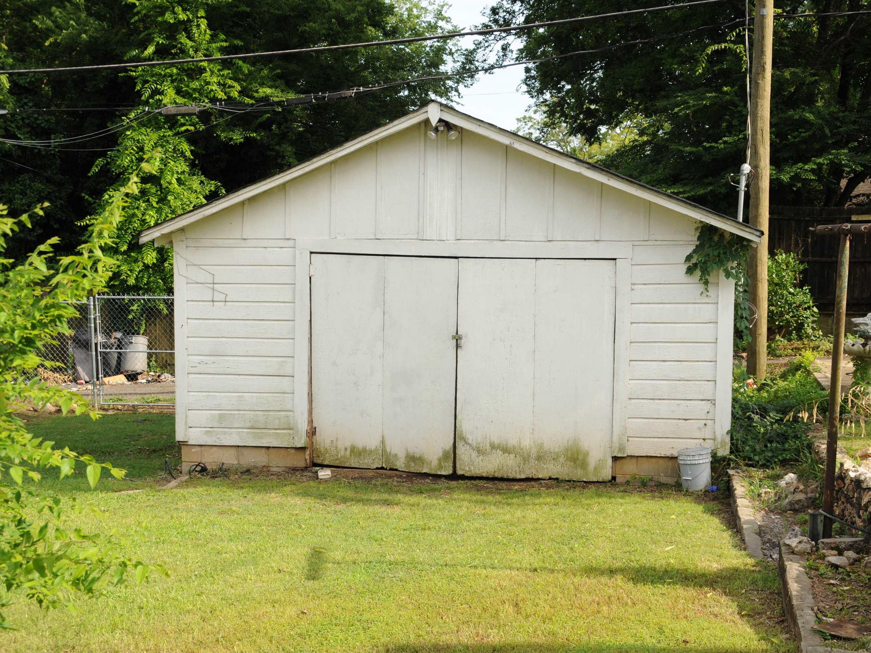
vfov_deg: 27.5
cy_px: 332
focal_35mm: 53
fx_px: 1334
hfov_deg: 36.2
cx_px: 446
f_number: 9
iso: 500
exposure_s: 1/640
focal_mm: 32
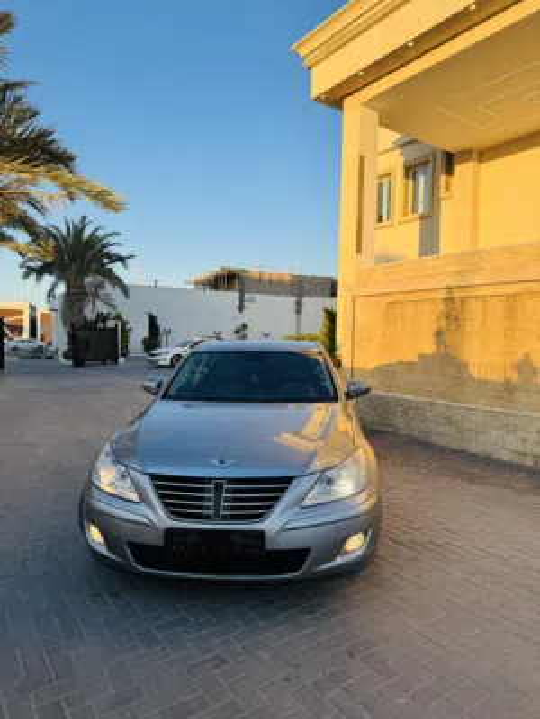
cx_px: 270
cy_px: 360
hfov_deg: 56.8
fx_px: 499
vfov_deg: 71.6
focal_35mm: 24
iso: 80
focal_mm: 6.76
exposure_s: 1/1488
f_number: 1.78
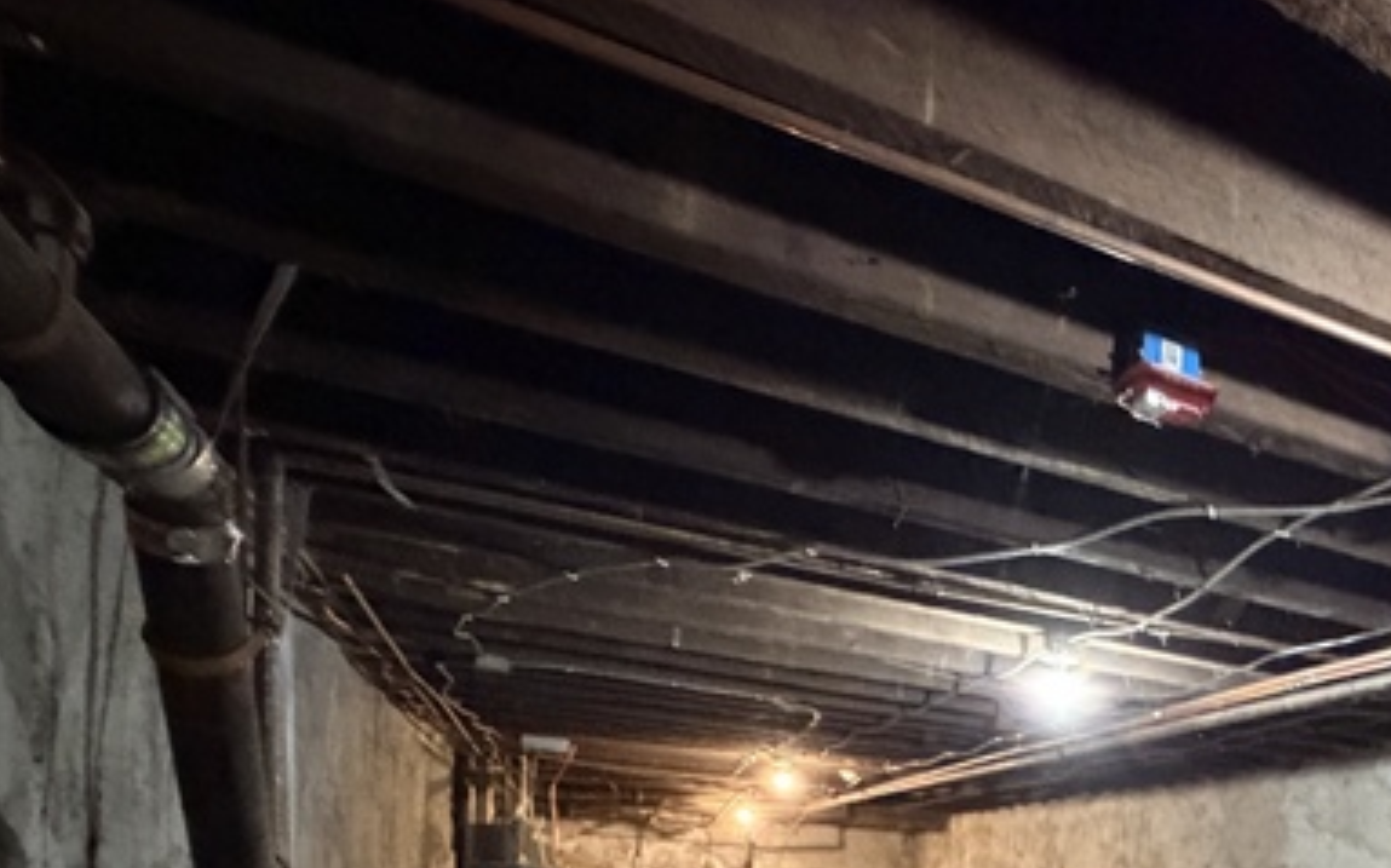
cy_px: 970
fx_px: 1175
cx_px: 1315
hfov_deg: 51.9
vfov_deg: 34.6
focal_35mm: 31
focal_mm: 2.22
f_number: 2.2
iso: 1250
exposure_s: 1/30
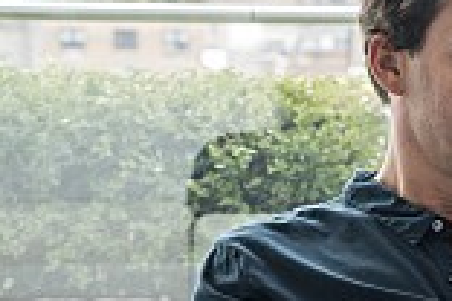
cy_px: 300
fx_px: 2448
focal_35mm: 195
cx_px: 579
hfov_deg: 10.3
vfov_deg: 7.0
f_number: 5.6
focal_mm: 61
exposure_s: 1/100
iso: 1000
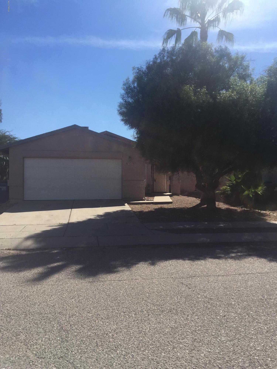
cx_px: 138
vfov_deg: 61.7
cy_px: 184
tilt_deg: +0.5
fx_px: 309
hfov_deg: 48.2
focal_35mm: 29
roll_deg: -0.3
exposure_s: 1/2083
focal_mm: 4.15
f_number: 2.2
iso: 32
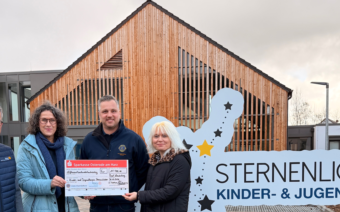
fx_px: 454
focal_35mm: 49
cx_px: 148
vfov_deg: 25.6
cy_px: 188
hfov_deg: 41.0
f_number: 1.78
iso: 100
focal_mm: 6.76
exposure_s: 1/822
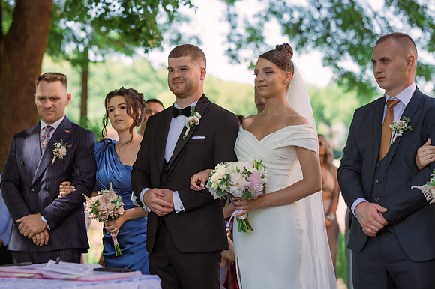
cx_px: 218
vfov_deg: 16.1
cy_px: 144
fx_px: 1026
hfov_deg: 23.9
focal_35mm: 85
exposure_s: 1/640
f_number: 2.8
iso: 250
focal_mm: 85
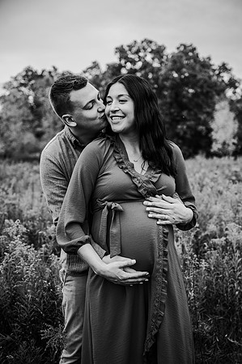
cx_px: 121
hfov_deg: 33.3
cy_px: 182
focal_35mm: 40
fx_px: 404
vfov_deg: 48.5
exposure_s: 1/400
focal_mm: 40
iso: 320
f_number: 2.8
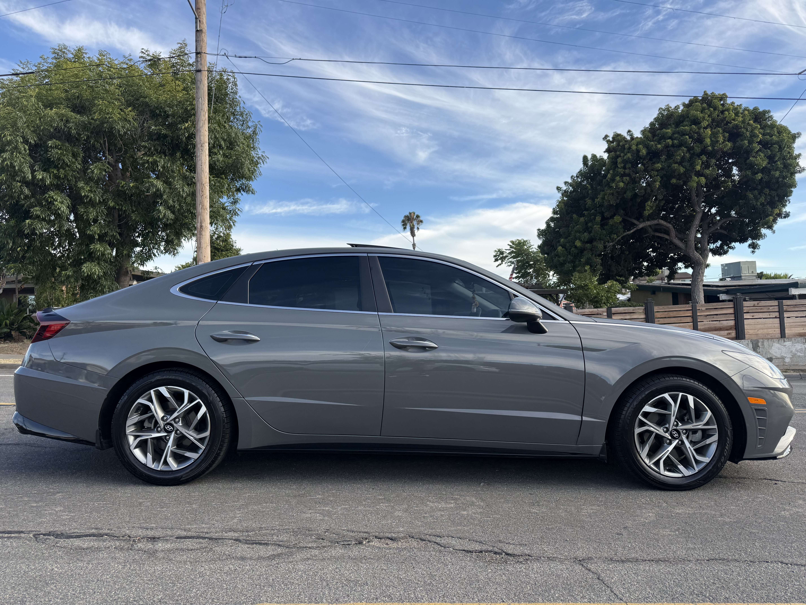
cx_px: 403
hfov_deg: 71.6
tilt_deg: +2.4
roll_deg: +2.3
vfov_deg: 56.8
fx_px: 559
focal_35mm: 24
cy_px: 302
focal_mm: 6.76
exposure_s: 1/1585
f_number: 1.78
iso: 80
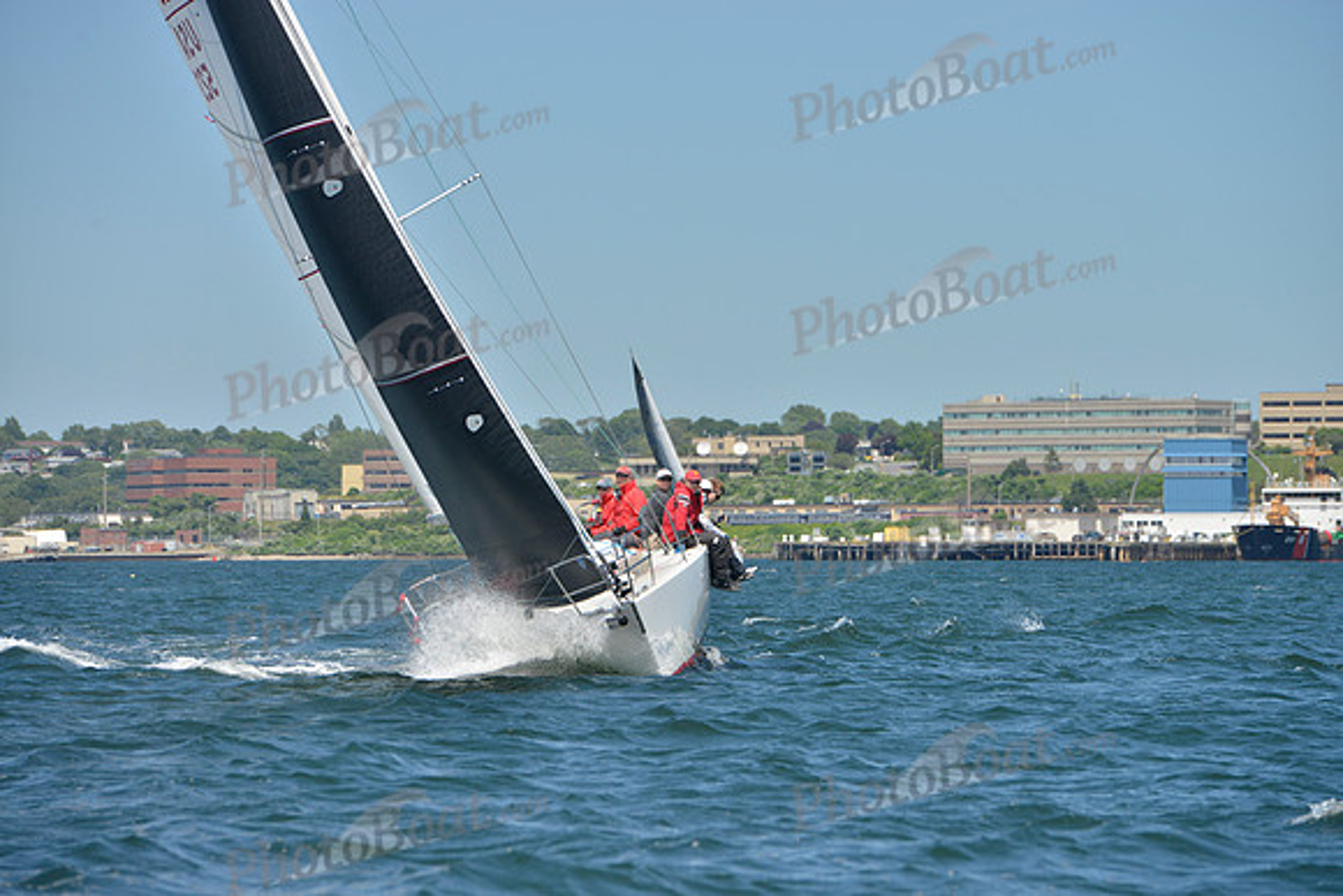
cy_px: 448
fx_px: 7463
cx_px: 672
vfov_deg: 6.9
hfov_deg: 10.3
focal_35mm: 200
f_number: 8
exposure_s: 1/1250
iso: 280
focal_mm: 200
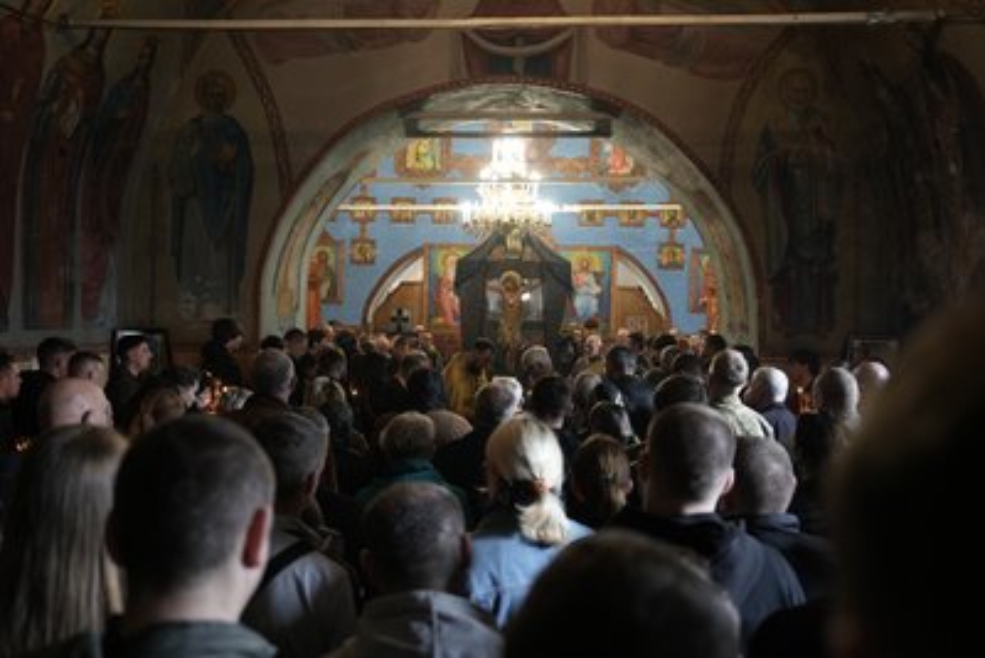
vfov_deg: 42.4
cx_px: 492
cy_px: 329
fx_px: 848
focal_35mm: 31
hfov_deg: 60.3
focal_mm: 31
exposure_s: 1/50
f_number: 2.8
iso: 1600
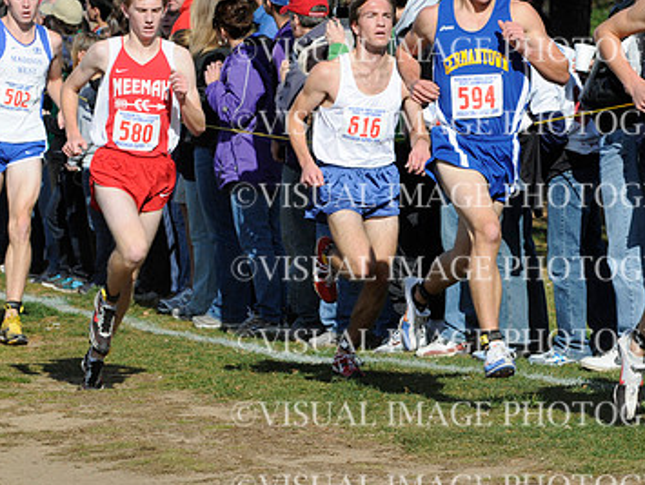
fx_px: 5260
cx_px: 492
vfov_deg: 5.3
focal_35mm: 282
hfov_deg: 7.0
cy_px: 159
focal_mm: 120
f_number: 5.6
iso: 200
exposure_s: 1/640
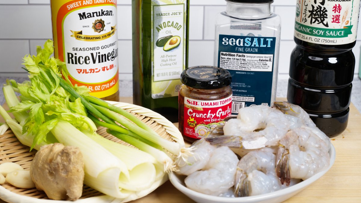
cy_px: 95
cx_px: 180
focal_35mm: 63
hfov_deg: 33.3
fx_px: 603
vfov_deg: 19.1
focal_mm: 60
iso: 200
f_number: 11
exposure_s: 1/50
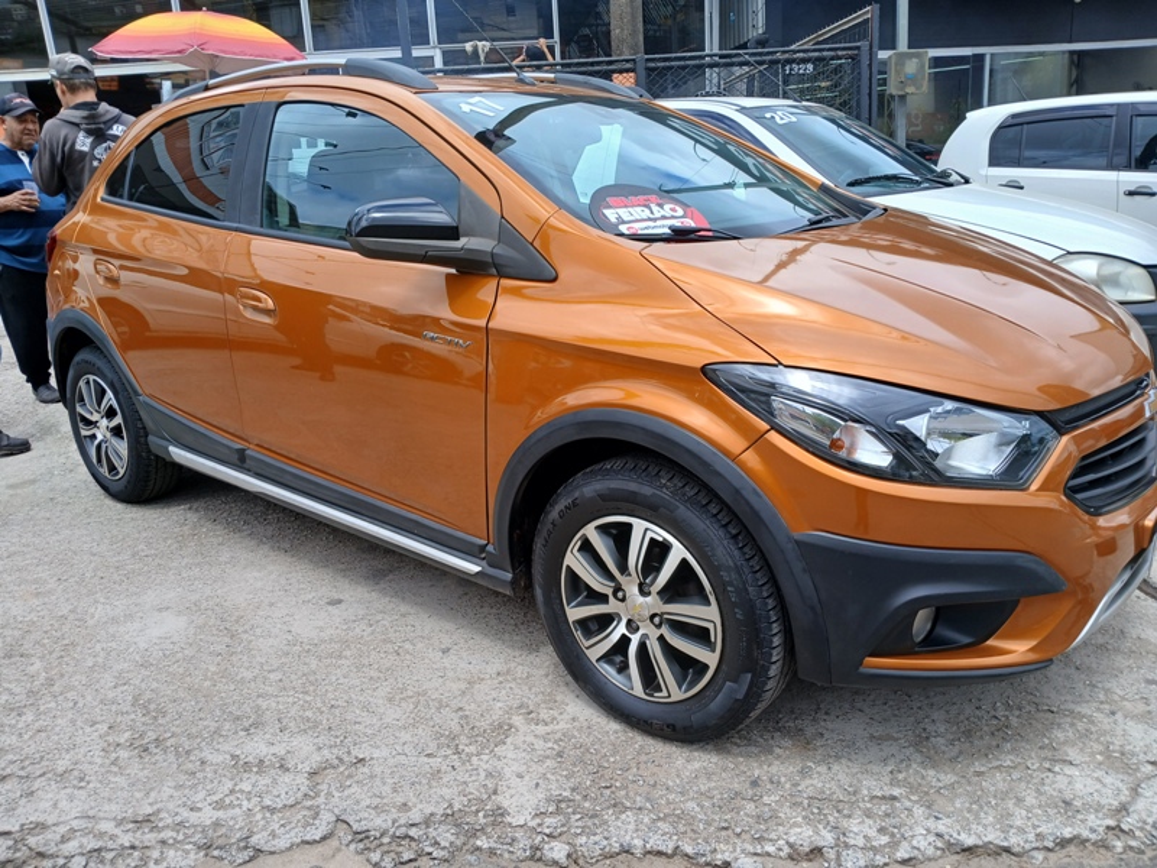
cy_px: 434
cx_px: 578
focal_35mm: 26
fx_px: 869
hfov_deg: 67.3
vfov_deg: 53.1
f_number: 1.8
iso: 20
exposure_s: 1/389
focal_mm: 3.98
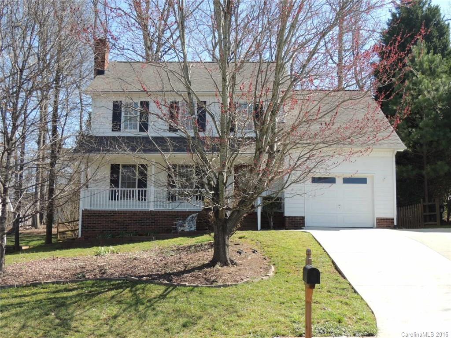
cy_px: 169
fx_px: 560
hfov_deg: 43.9
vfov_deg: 33.6
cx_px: 226
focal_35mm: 43
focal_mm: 7.6
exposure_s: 1/400
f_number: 3.4
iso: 100
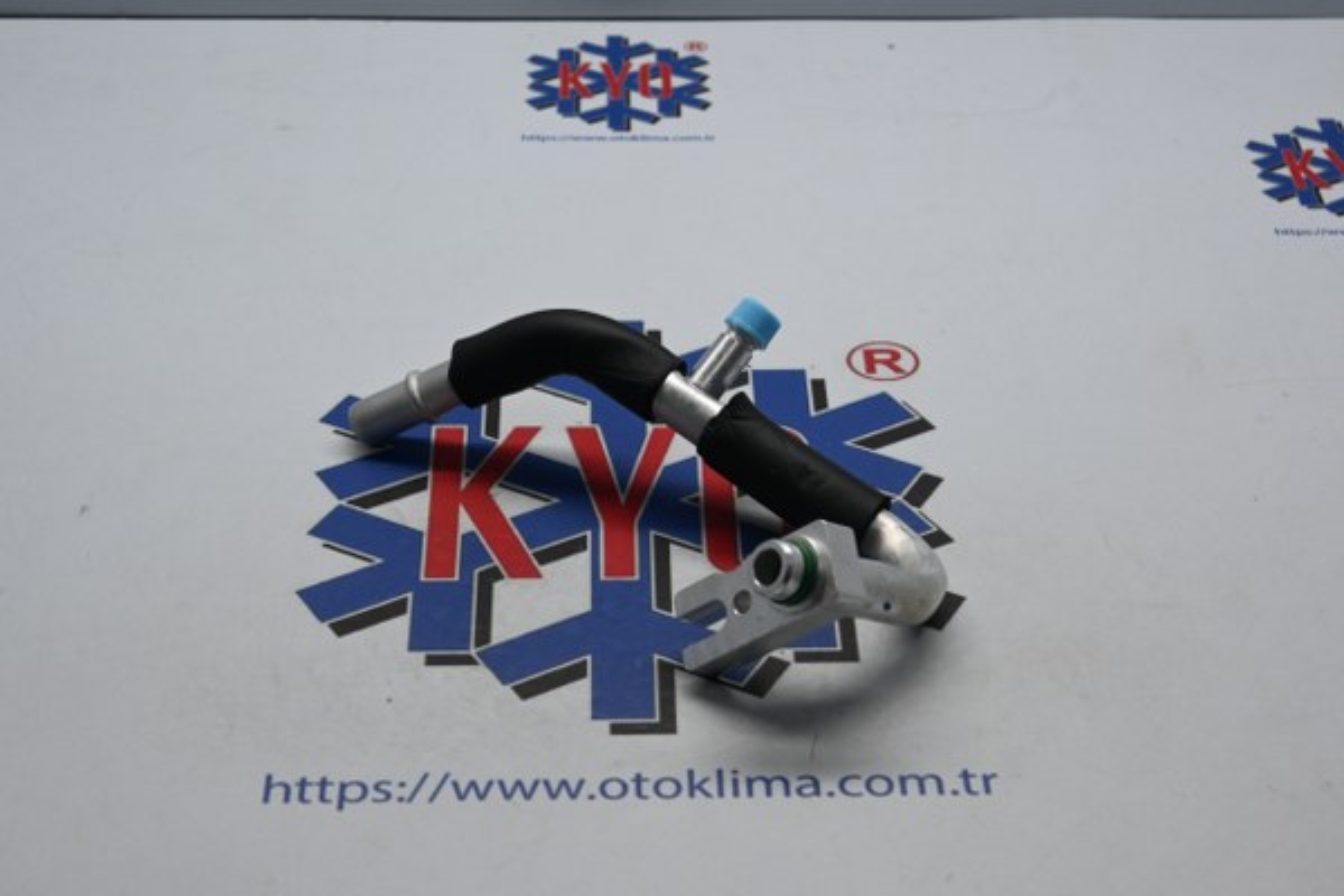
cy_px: 448
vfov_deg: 18.2
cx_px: 672
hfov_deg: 27.0
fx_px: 2800
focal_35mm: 75
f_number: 6.3
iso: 400
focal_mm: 50
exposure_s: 1/80
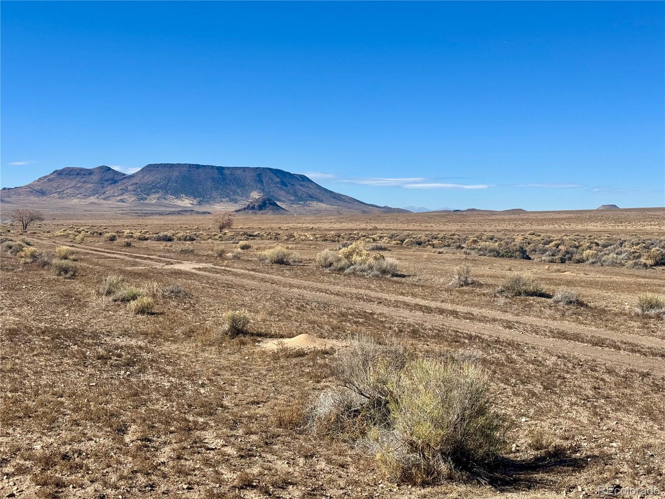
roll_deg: -1.5
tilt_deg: -3.1
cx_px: 332
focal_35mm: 48
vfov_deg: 30.3
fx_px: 922
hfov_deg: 39.7
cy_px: 250
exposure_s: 1/5376
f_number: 1.78
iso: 64
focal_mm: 6.76
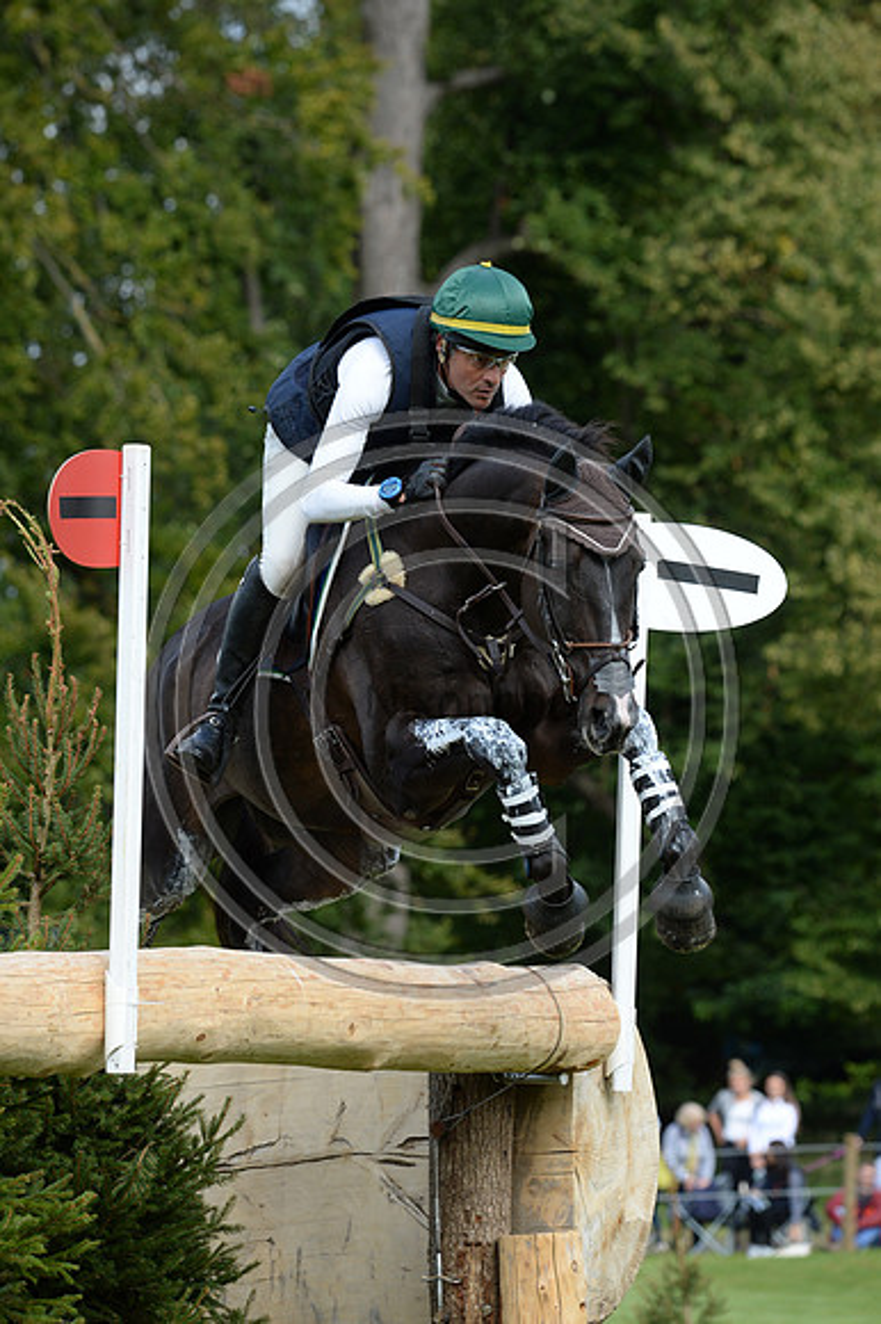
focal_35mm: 250
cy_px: 662
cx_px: 440
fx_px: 9187
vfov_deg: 8.2
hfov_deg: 5.5
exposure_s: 1/1000
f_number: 7.1
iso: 800
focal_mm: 250
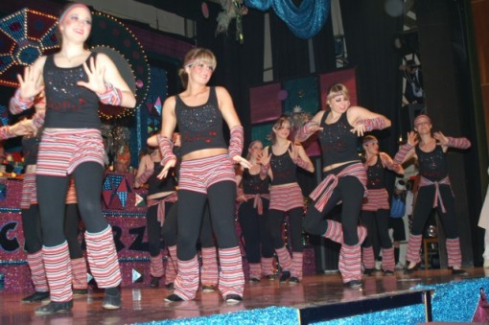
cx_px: 244
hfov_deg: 46.4
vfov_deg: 31.8
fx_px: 570
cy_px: 162
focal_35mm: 42
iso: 400
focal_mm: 28
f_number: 4
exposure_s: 1/60
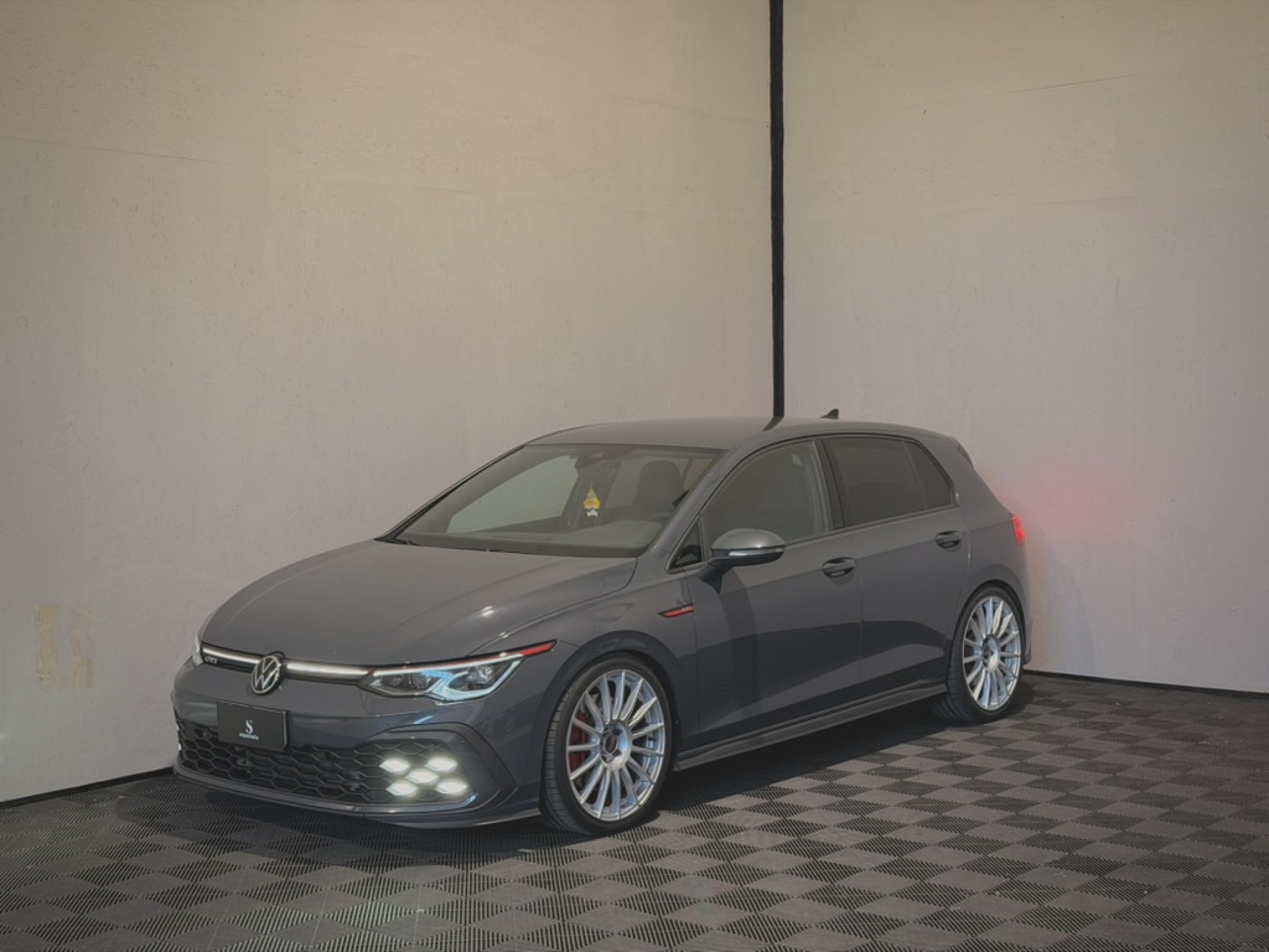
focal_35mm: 48
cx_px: 634
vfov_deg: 30.3
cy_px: 476
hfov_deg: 39.7
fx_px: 1760
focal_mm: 6.76
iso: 125
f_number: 1.78
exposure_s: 1/51
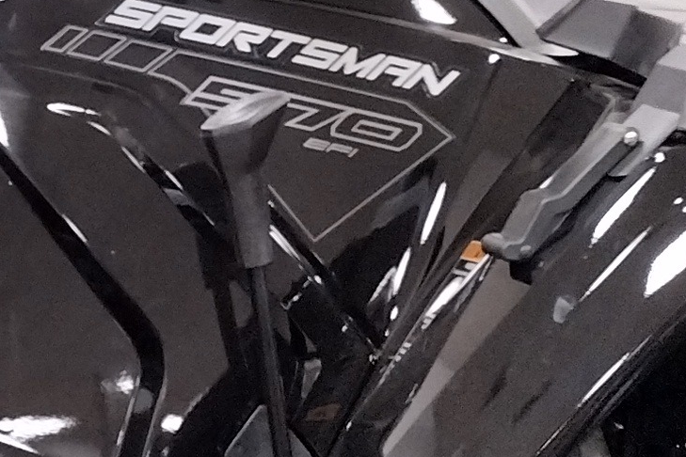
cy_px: 653
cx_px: -362
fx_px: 2934
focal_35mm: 154
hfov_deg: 12.6
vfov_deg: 8.7
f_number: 1.7
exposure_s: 1/40
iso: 269
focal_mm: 4.71
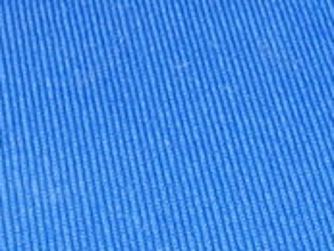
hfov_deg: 7.2
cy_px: -529
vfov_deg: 5.3
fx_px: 2549
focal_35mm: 264
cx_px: -353
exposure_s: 3.2
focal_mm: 8.1
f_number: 8
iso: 100
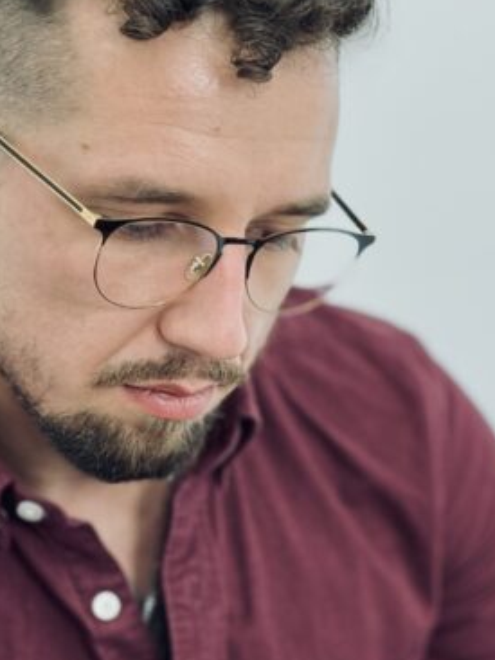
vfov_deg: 14.7
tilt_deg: -17.8
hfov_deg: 11.1
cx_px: 194
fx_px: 2556
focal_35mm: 134
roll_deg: -0.5
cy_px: 500
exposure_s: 1/100
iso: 125
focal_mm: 6.86
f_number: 1.78
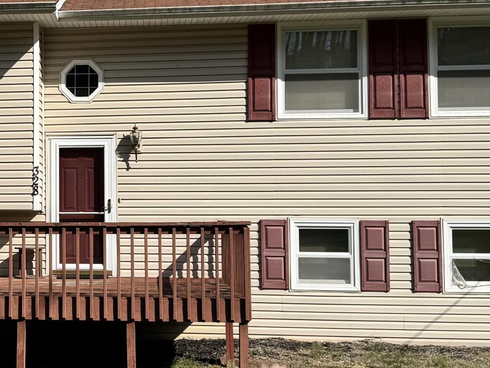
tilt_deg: +3.5
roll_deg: -0.7
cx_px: 8
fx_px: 1005
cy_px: 157
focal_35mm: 71
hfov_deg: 26.1
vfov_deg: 20.7
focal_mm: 6.76
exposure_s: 1/5348
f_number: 1.78
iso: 80
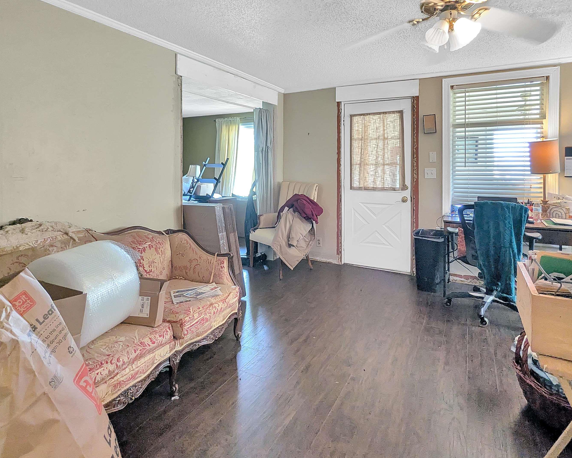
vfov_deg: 73.7
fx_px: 305
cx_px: 301
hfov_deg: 86.3
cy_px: 213
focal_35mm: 18
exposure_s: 1/60
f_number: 2.2
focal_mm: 2.35
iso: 146
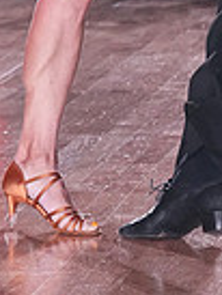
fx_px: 3552
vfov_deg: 4.7
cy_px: -235
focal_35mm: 416
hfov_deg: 3.6
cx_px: 139
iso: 6400
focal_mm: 102
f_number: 5.6
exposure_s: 1/400
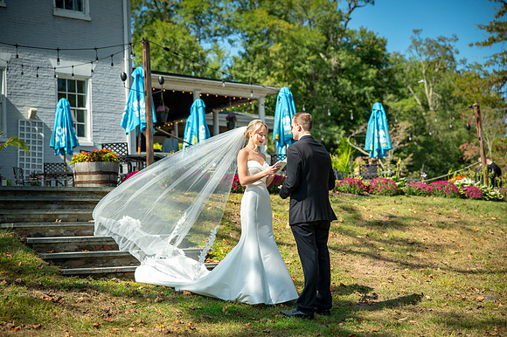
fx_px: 898
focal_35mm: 64
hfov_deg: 31.5
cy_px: 168
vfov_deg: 21.3
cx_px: 254
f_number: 2.8
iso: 1000
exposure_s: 1/8000
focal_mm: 62
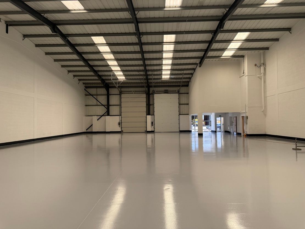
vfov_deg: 56.8
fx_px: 212
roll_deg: +0.7
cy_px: 114
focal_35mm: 24
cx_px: 152
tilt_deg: +2.3
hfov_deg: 71.6
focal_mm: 6.76
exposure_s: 1/278
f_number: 1.78
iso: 100
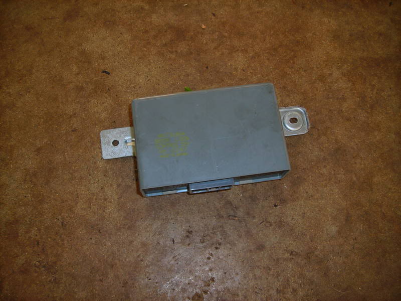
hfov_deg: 49.0
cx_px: 200
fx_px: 440
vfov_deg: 37.7
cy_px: 150
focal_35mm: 38
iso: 50
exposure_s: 1/60.1
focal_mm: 6.3
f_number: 3.2
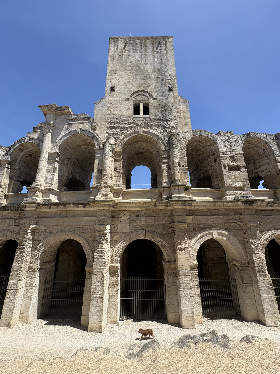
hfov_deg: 85.7
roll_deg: -0.1
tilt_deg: +16.3
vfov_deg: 102.1
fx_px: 151
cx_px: 140
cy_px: 187
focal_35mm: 14
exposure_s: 1/1217
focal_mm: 2.22
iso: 50
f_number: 2.2
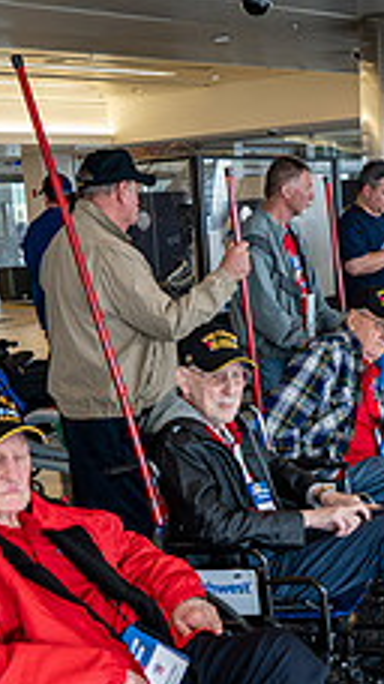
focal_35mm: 64
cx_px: 321
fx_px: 1160
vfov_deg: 32.3
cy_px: 501
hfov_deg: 18.6
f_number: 4
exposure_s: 1/80
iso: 450
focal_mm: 24
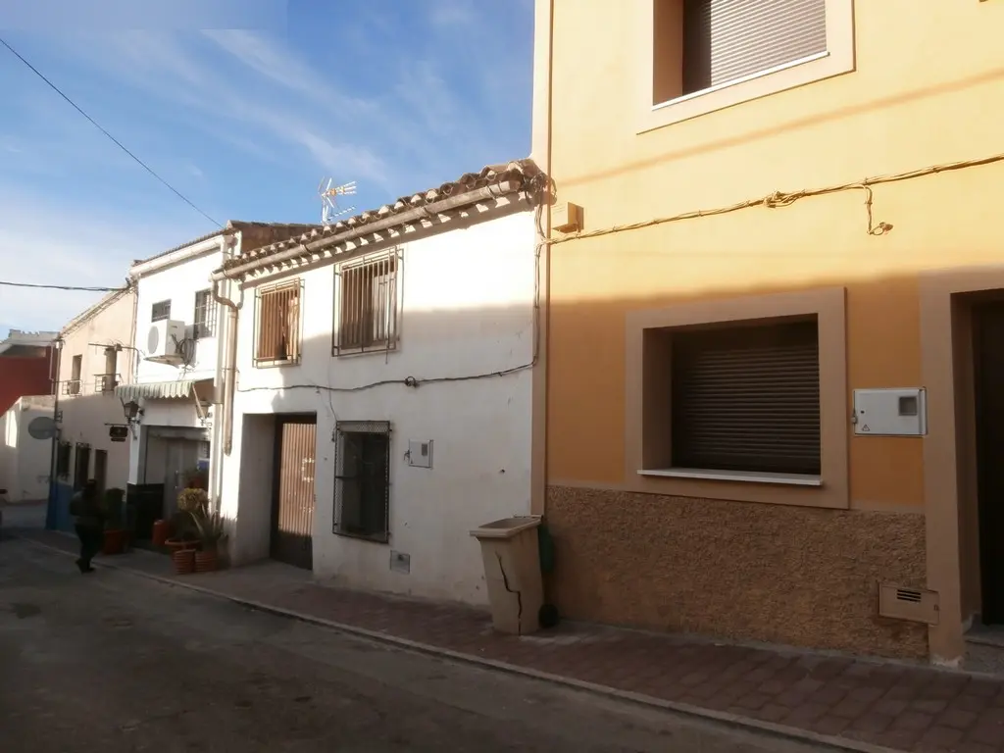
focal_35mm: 24
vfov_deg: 56.8
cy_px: 376
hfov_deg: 71.6
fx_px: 696
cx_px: 502
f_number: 3
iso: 100
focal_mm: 4.2
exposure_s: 1/640
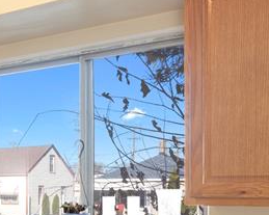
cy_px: 219
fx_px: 501
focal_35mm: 63
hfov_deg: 28.9
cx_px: 28
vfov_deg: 23.1
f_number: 9
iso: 320
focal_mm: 17
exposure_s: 1/13
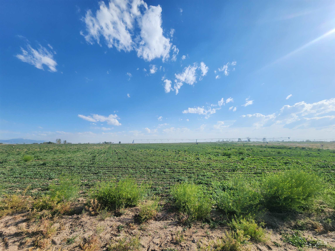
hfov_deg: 106.2
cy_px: 126
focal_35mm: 13
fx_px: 126
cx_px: 168
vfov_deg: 89.9
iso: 50
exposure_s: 1/2882
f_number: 2.2
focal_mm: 2.2
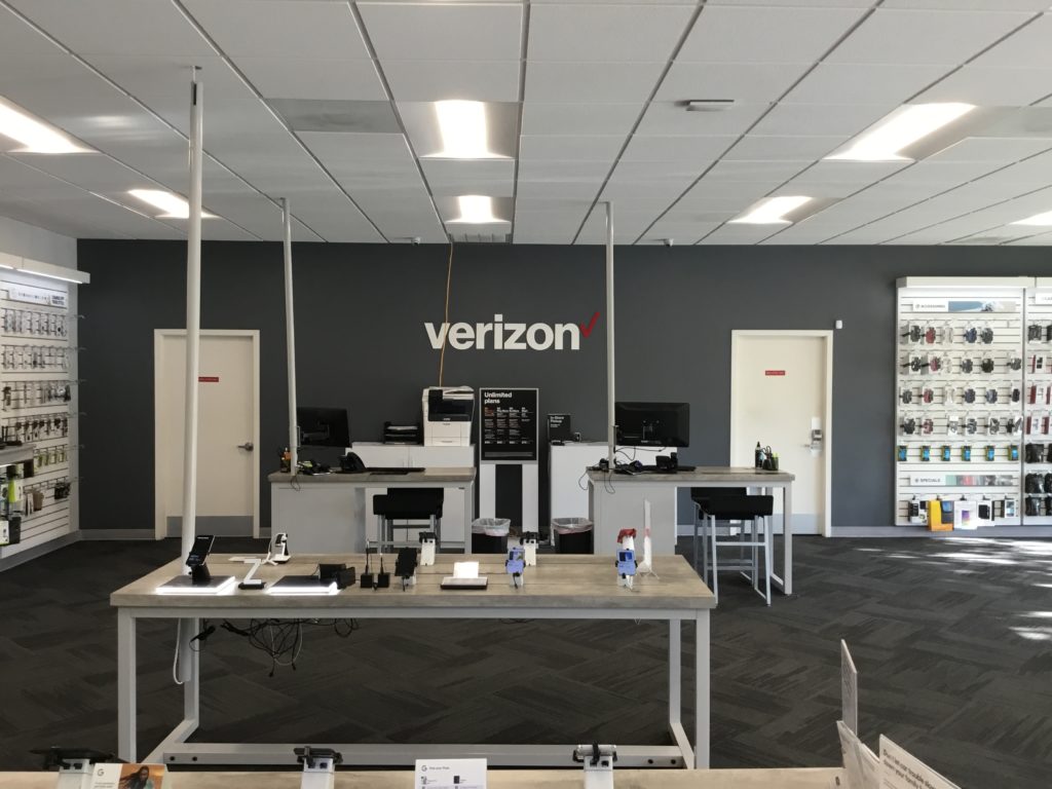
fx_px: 942
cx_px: 526
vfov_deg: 45.4
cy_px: 394
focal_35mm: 31
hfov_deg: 58.4
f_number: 2.4
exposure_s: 1/30
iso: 32
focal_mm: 3.3
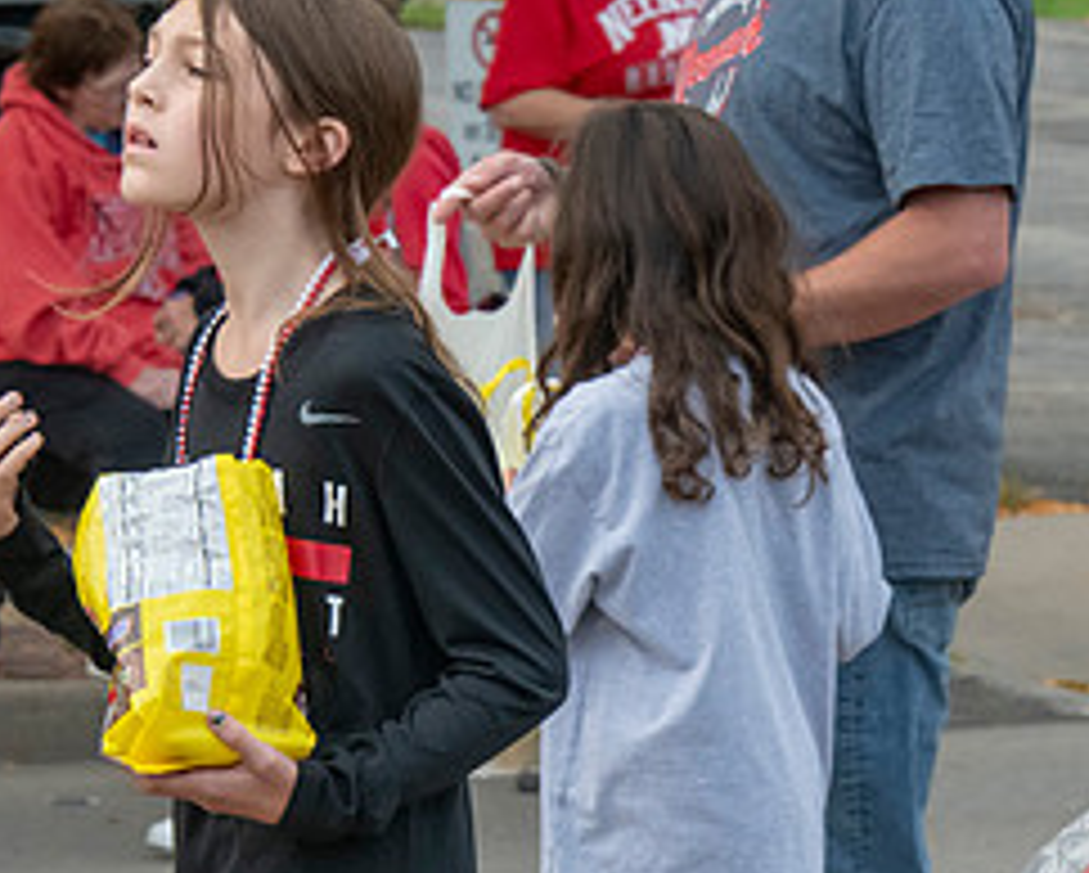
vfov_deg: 6.5
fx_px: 7612
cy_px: 830
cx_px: 958
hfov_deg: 8.2
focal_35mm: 236
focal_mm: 105
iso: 3200
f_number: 11
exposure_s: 1/320
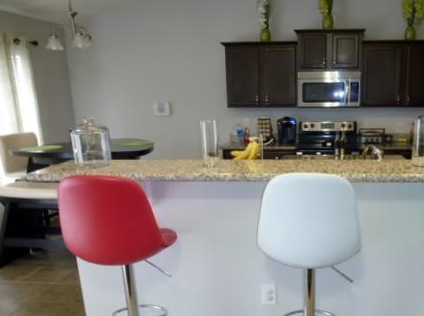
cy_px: 223
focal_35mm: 35
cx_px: 291
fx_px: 428
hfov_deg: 51.5
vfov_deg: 39.8
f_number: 3.3
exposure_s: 1/4
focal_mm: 4.3
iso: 160
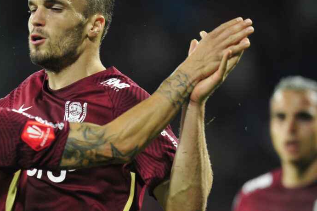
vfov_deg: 1.7
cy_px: 159
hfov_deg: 2.5
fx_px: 7145
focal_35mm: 812
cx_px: 73
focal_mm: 400
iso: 1600
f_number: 3.5
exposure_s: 1/1000
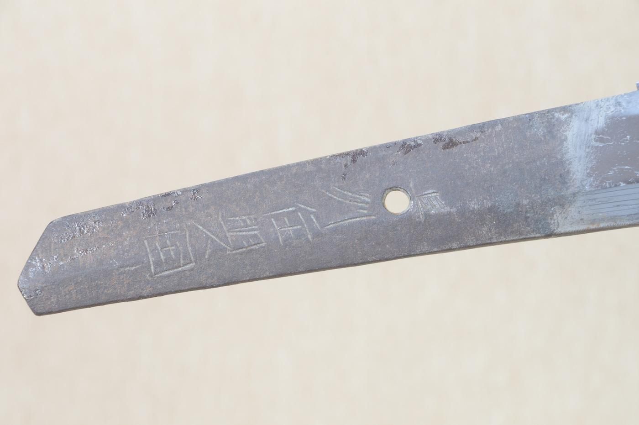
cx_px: 320
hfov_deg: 13.1
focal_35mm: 158
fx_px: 2793
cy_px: 212
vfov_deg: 8.7
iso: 400
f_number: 11
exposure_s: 1/1.6
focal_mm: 105
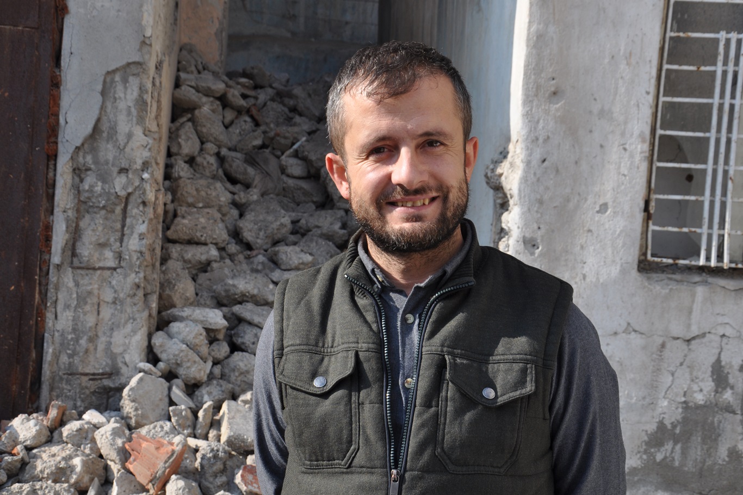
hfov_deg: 35.1
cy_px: 248
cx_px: 372
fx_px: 1176
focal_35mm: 57
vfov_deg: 23.8
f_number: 7.1
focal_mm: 38
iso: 200
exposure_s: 1/200
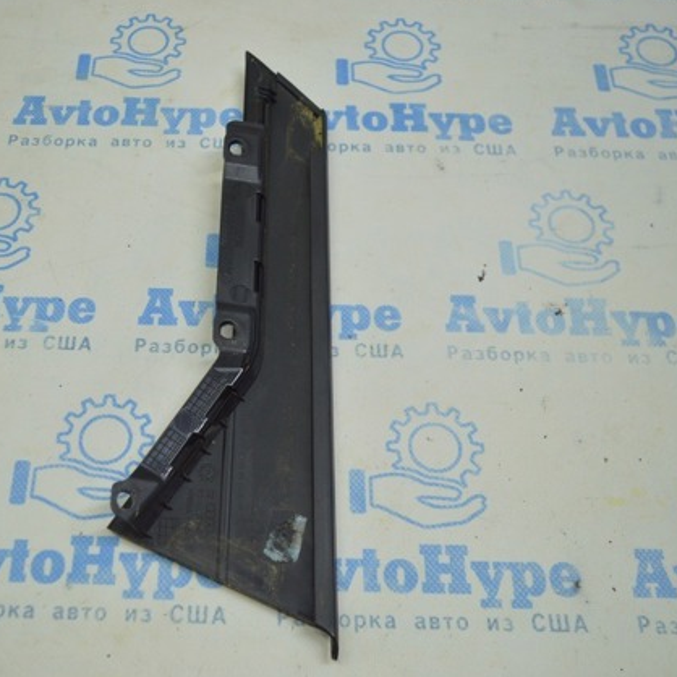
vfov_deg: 42.8
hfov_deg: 42.3
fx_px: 863
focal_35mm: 39
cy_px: 336
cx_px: 225
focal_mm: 20
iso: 400
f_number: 3.8
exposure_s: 1/80
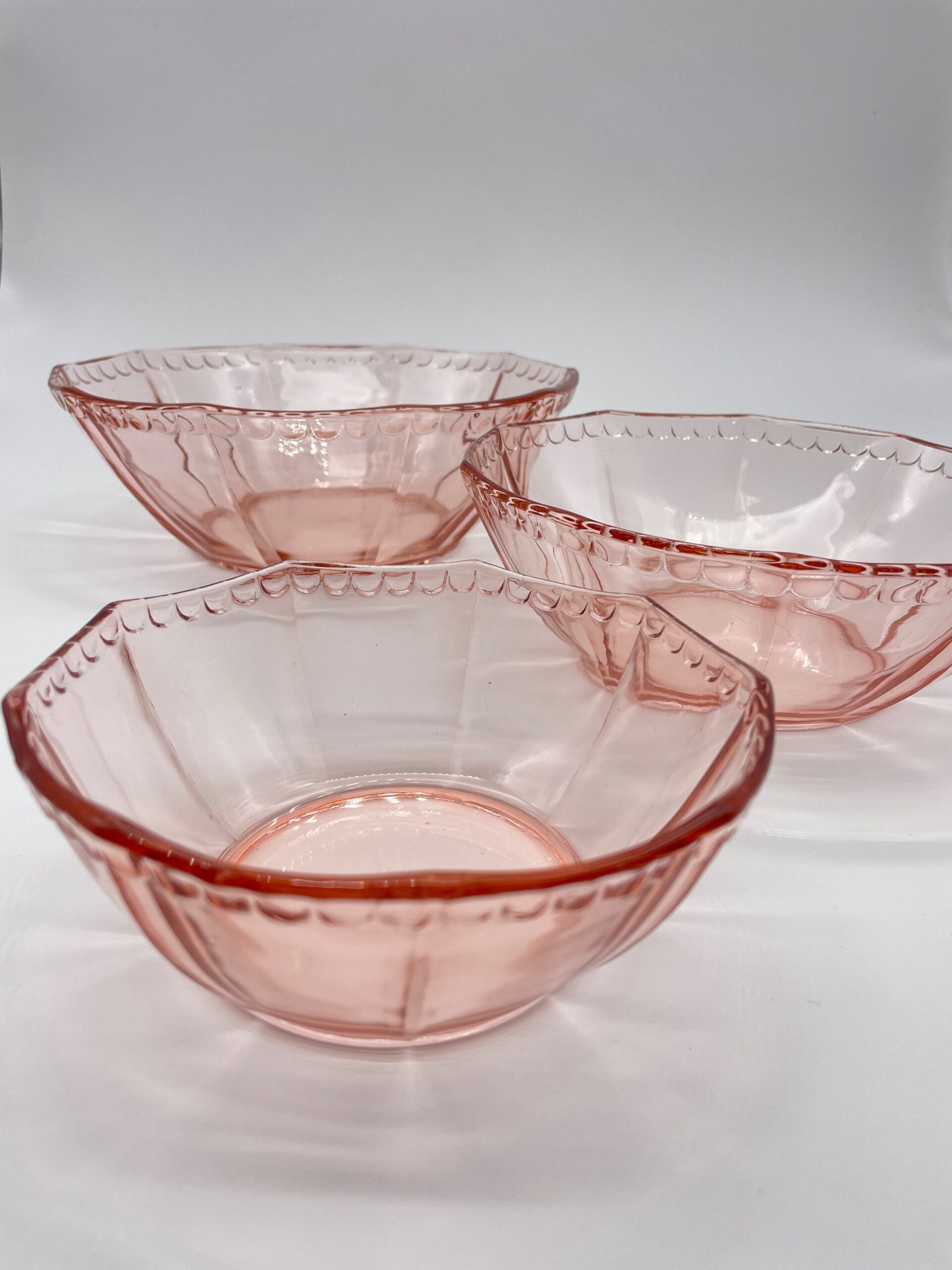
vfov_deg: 67.3
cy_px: 635
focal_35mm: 26
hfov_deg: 53.1
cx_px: 476
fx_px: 953
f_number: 1.6
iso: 50
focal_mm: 4.2
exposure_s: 1/686
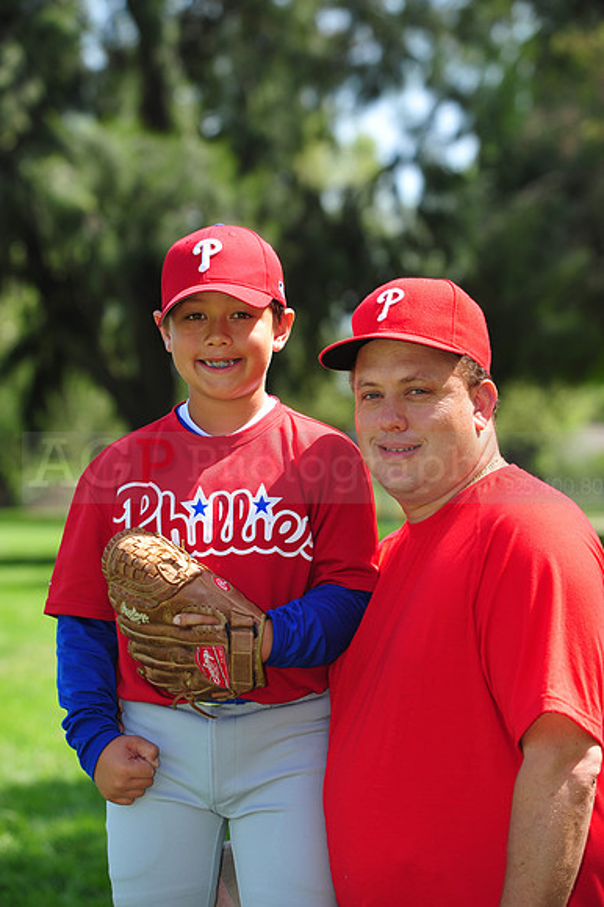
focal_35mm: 135
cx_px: 302
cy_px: 454
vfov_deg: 15.2
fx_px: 3401
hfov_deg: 10.1
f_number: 5.6
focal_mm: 135
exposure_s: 1/400
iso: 200
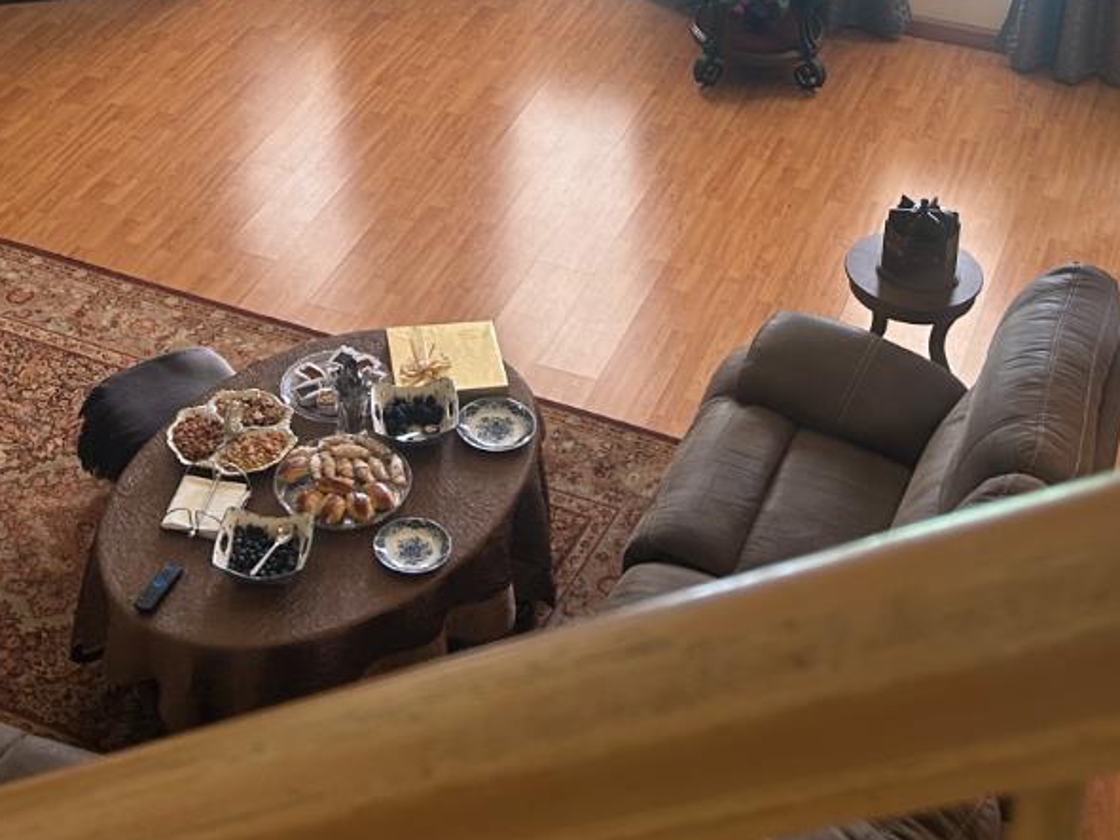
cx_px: 394
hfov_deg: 29.2
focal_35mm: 66
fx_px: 2135
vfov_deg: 20.8
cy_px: -170
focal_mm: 5.7
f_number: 1.5
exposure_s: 1/120
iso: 80
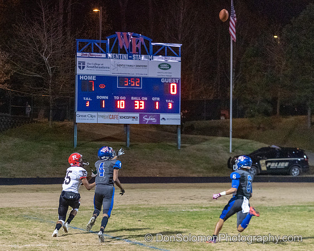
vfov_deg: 14.3
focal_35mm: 107
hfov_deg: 17.8
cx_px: 85
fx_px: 997
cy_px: 153
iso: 10000
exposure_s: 1/800
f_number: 2.8
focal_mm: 76
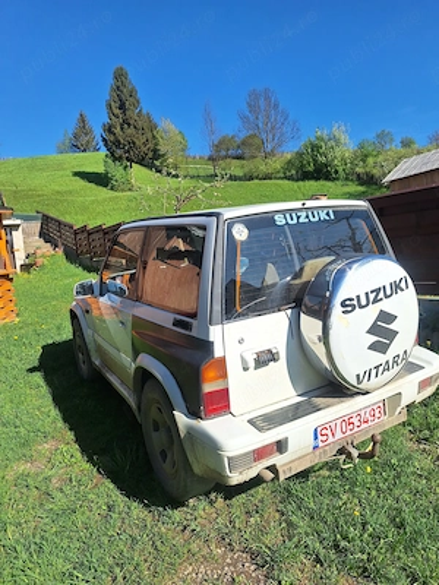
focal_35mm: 23
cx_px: 220
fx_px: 389
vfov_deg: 73.9
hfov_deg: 58.9
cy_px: 292
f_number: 1.8
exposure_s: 1/3484
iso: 40
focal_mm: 5.54
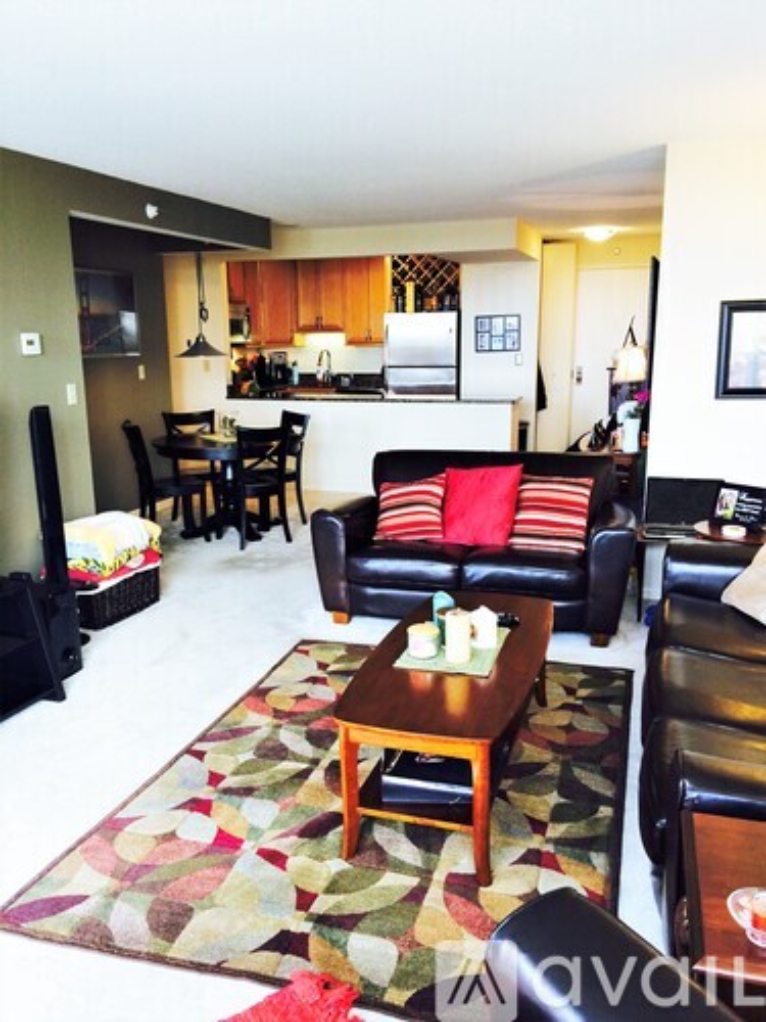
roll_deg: +2.1
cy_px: 511
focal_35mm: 29
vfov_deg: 61.7
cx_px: 383
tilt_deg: -12.5
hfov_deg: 48.2
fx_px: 856
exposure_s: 1/30
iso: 40
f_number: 2.2
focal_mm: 4.15
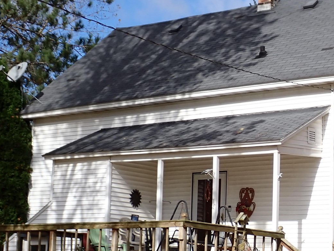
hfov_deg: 19.7
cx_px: 252
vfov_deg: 14.9
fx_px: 955
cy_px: 166
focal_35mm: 99
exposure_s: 1/640
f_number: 4.5
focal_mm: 9.01
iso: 100
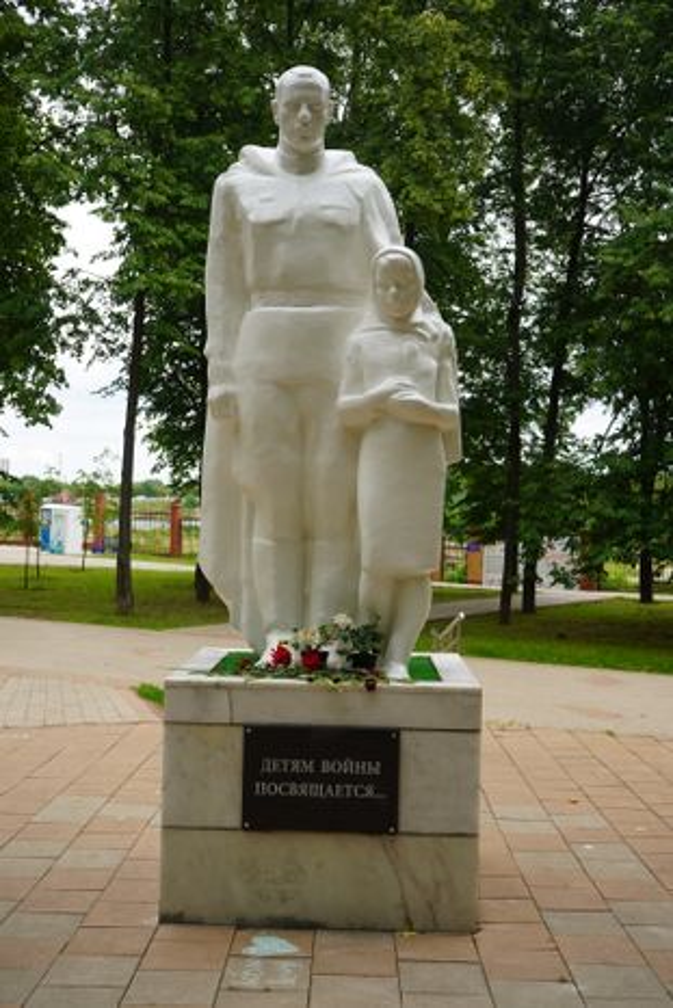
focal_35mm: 41
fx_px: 1149
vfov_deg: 47.4
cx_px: 336
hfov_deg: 32.7
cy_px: 504
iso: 100
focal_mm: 41
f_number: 8
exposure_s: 1/100
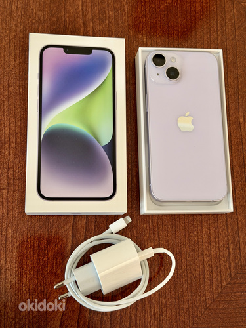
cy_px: 164
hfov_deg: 30.3
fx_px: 455
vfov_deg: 39.7
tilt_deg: -76.2
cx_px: 123
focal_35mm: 48
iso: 320
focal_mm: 6.76
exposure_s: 1/33
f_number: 1.78
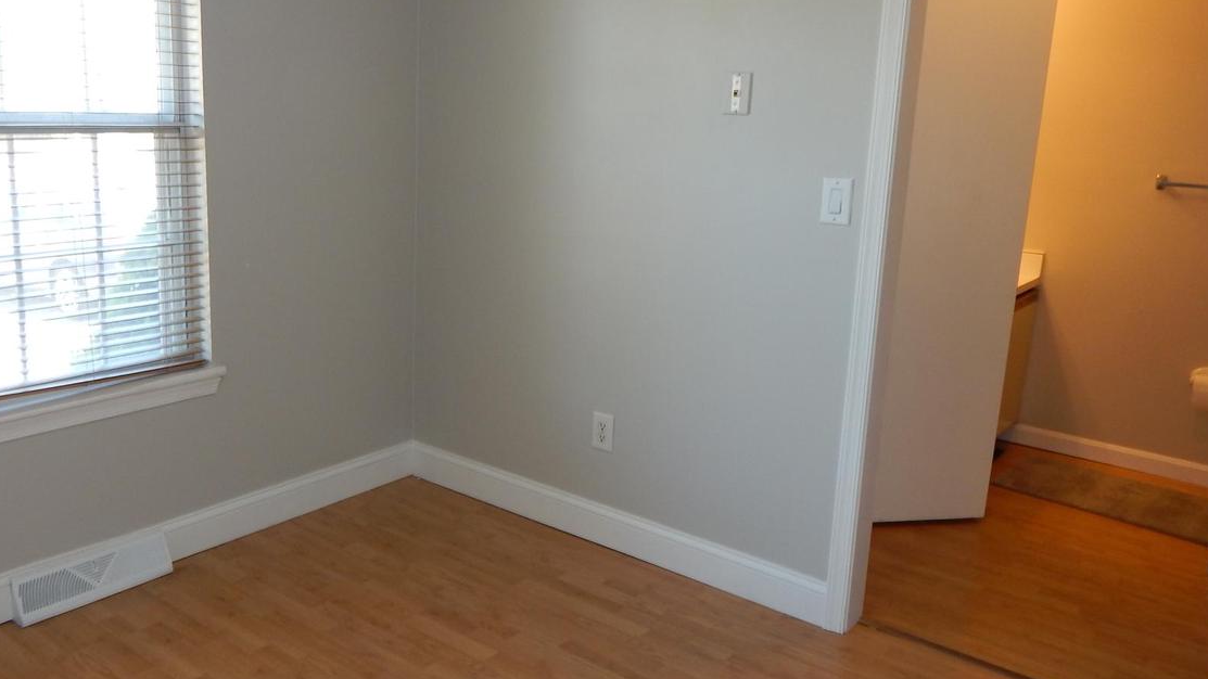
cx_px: 476
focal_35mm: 31
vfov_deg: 37.8
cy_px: 320
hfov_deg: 62.0
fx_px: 993
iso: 125
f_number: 3
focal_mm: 4
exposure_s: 1/30
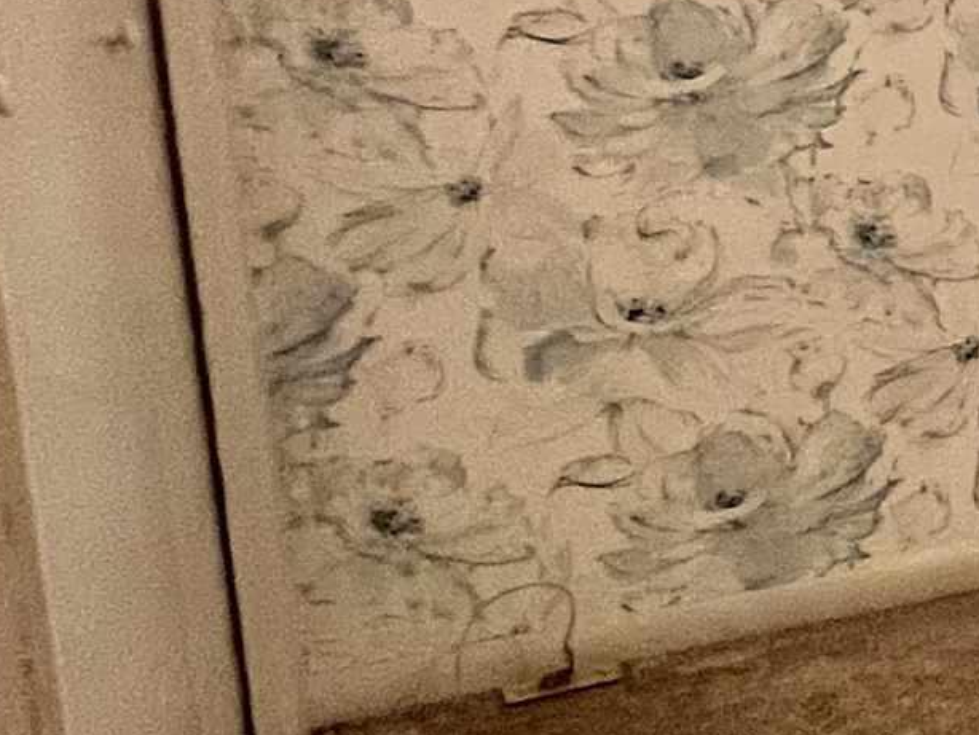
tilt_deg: -6.9
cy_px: 80
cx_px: 2301
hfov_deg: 15.7
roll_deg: +0.2
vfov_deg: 22.1
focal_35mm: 65
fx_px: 1839
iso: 400
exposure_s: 1/60
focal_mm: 1.57
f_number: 1.8
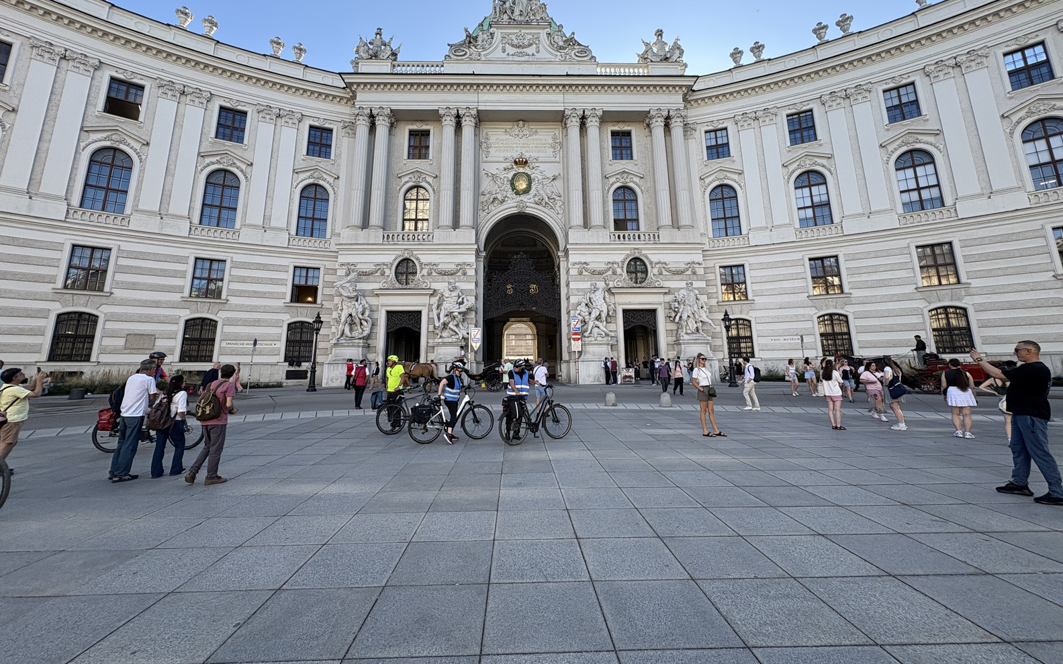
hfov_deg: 101.5
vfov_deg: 74.3
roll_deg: +0.9
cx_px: 526
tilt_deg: +12.5
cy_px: 283
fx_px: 435
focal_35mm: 15
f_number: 2.2
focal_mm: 2.22
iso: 40
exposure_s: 1/371
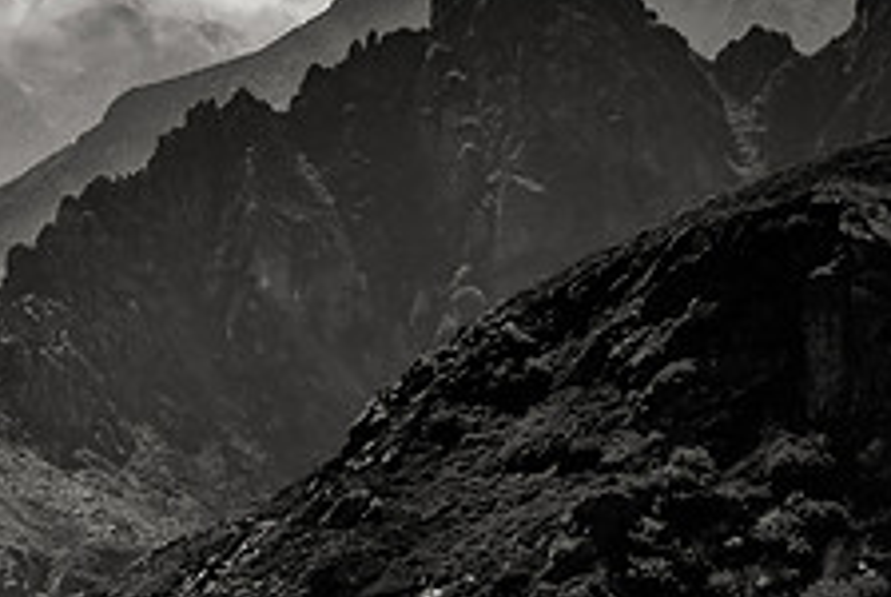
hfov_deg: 5.6
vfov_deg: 3.7
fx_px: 9127
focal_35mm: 368
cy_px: 169
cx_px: -227
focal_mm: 95
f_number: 13
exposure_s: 1/90
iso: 200
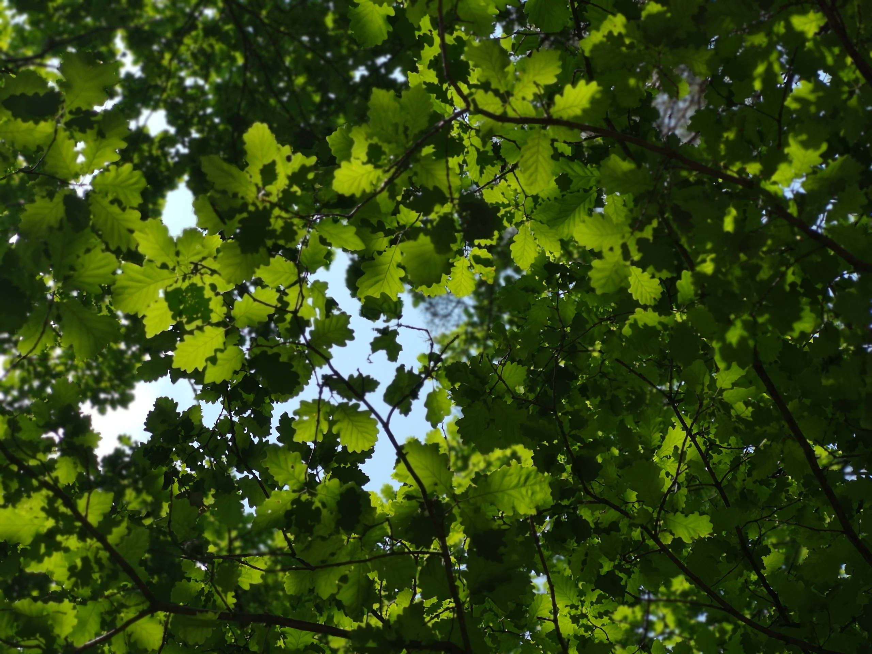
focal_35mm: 81
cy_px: 327
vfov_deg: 18.2
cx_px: 436
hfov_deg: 24.1
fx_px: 2040
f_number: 4
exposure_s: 1/738
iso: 50
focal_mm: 7.48
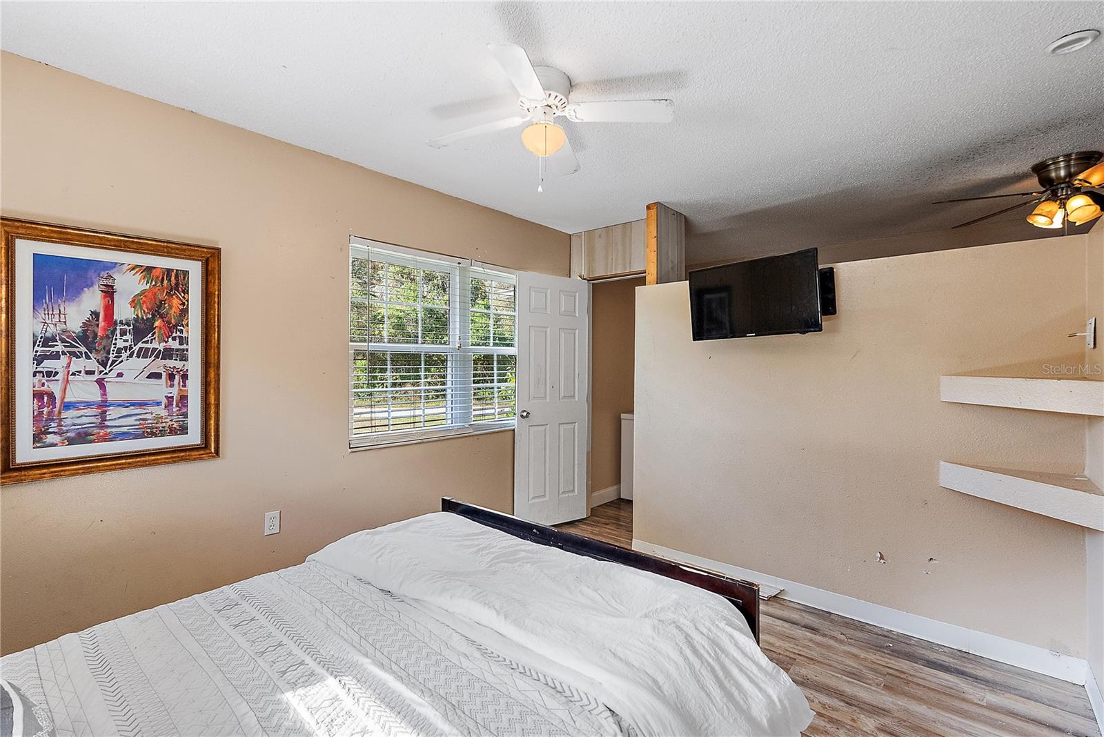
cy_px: 368
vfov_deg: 73.8
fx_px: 491
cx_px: 552
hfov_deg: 96.7
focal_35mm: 16
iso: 1600
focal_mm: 16
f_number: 5.6
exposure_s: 1/80
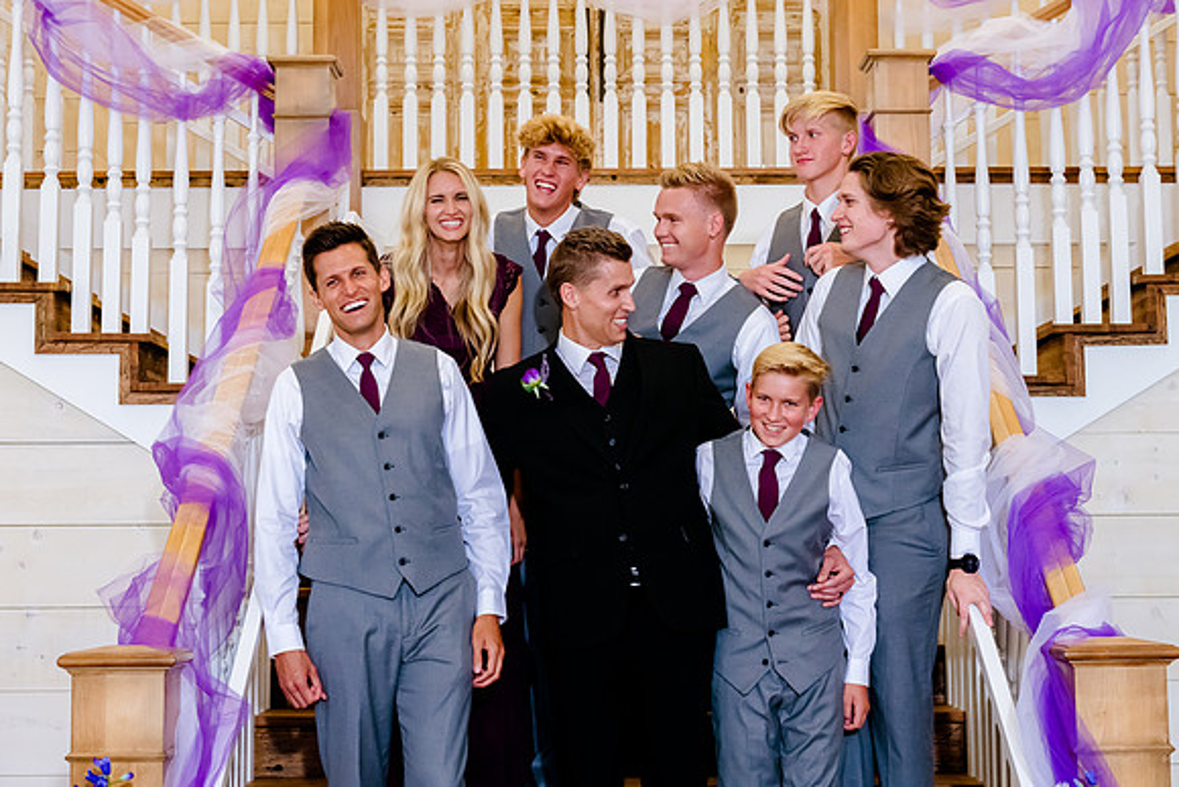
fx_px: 2239
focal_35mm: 68
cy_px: 315
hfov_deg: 29.5
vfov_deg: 19.9
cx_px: 590
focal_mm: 55
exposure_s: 1/200
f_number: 6.3
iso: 2500
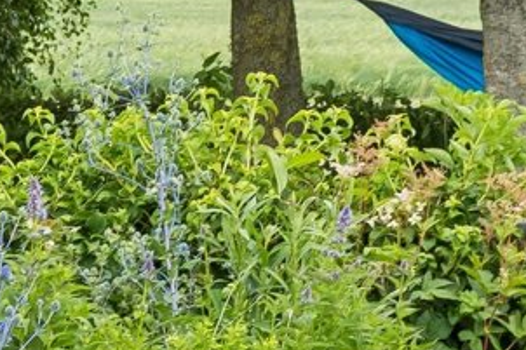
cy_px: 112
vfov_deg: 3.4
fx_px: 5948
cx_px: -482
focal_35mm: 407
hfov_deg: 5.0
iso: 200
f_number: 8
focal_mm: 41
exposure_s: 1/125
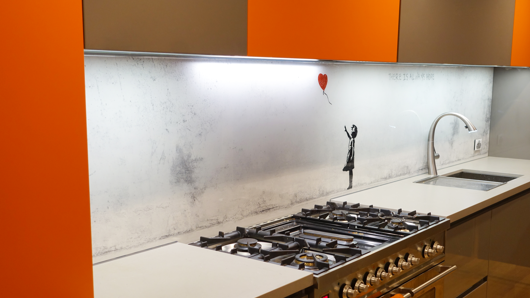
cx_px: 291
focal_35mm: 45
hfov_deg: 45.4
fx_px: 632
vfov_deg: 26.4
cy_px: 192
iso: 250
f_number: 2.8
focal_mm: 14.3
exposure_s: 1/40
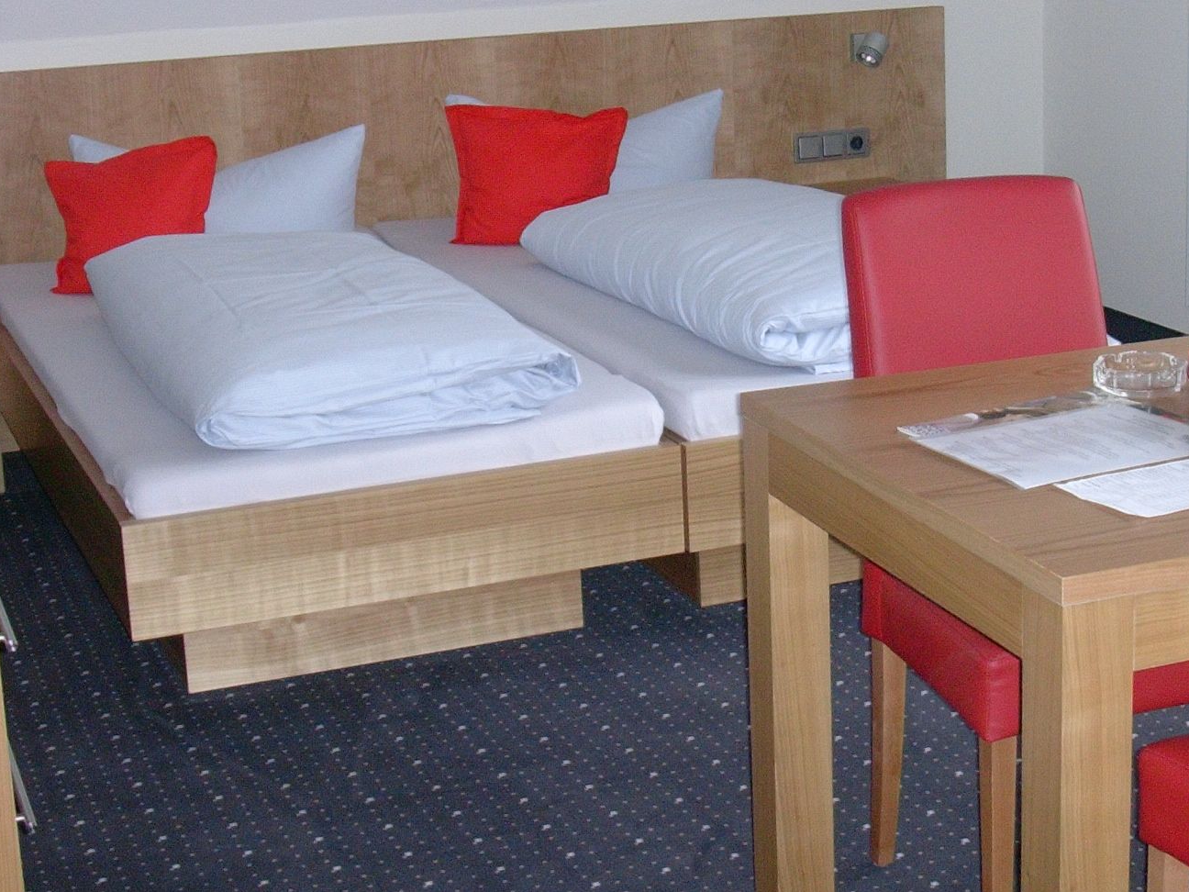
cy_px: 283
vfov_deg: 20.9
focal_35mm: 70
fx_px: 2404
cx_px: 842
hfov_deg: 27.5
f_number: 2.9
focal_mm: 6.7
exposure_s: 1/64
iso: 100
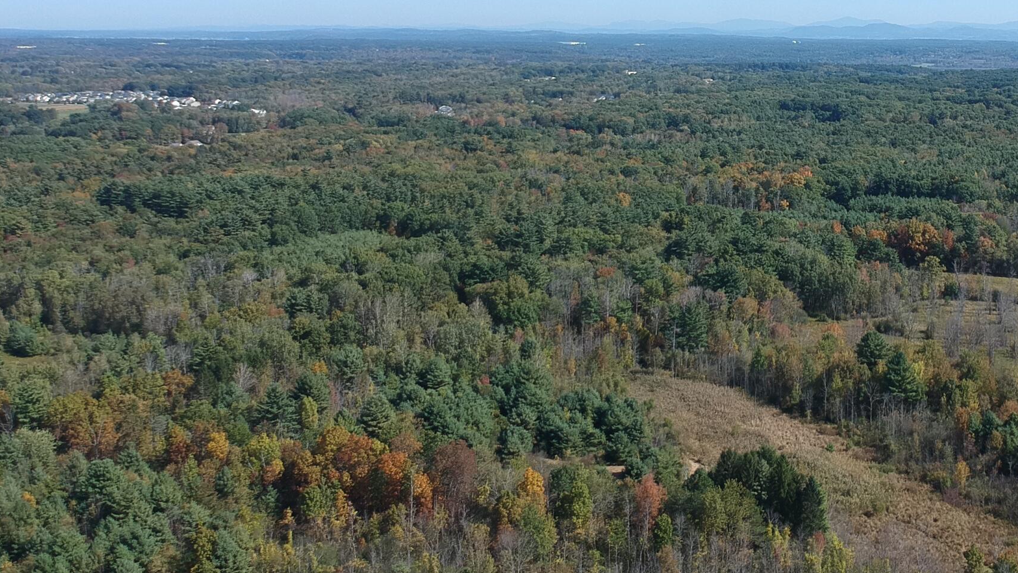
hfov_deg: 41.4
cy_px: 142
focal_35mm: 48
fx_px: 1296
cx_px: 781
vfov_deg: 24.6
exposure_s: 1/800
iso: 100
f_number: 2.6
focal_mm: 4.49
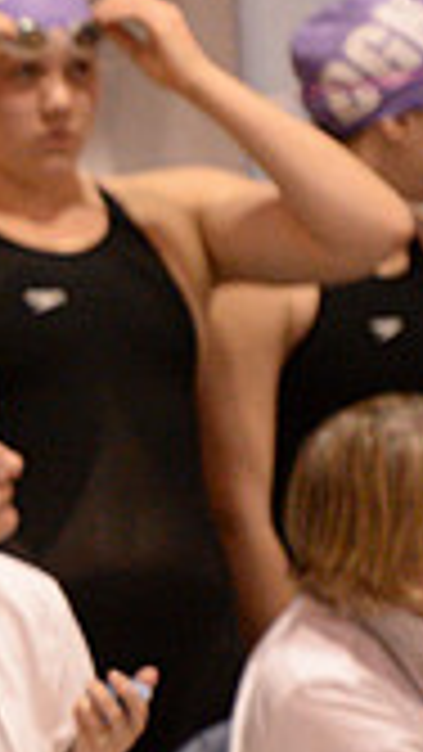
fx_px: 14529
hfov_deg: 1.7
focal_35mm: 729
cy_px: 405
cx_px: -796
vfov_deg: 3.0
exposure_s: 1/640
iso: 6400
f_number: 2.8
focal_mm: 200
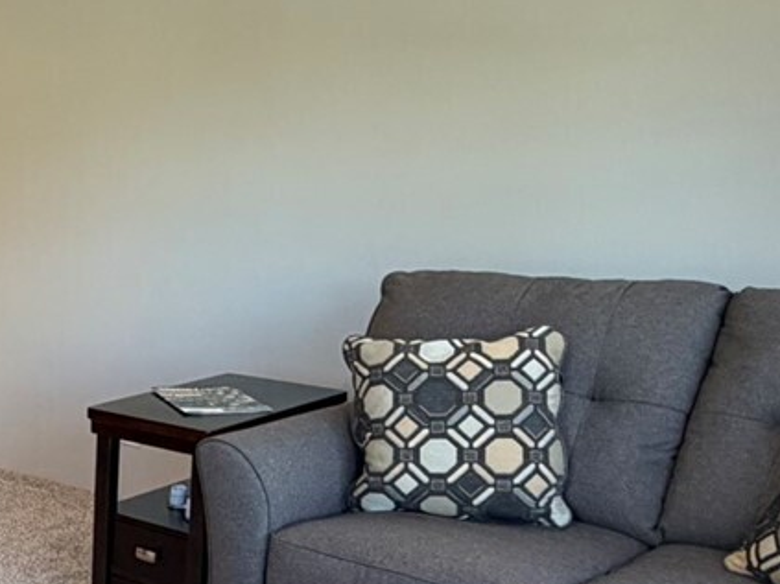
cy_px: 450
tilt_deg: -15.1
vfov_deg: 27.1
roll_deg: +1.5
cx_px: -101
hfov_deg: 31.6
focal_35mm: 53
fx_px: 1194
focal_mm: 2.22
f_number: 2.2
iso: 200
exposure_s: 1/120
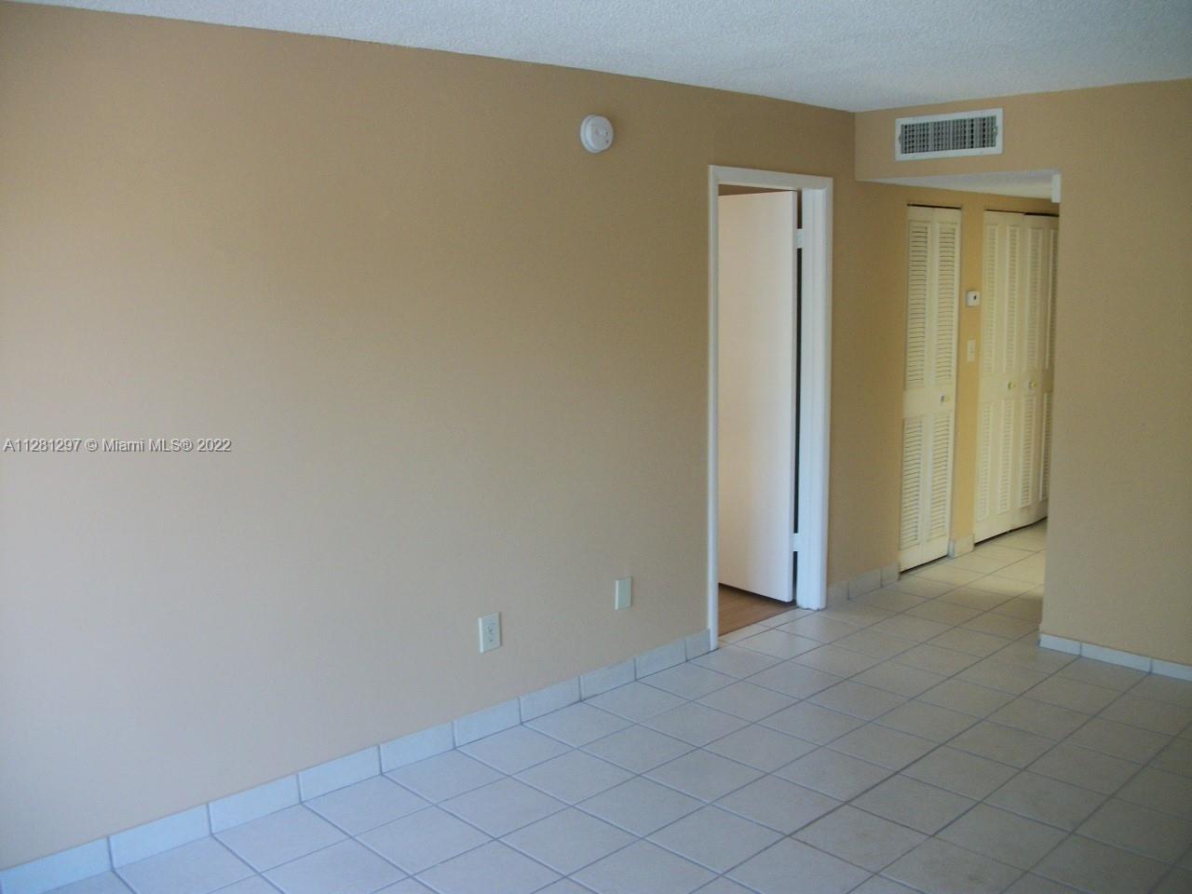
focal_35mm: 32
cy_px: 447
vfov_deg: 44.2
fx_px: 1102
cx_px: 596
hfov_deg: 56.8
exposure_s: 1/30
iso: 119
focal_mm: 5.7
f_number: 2.9
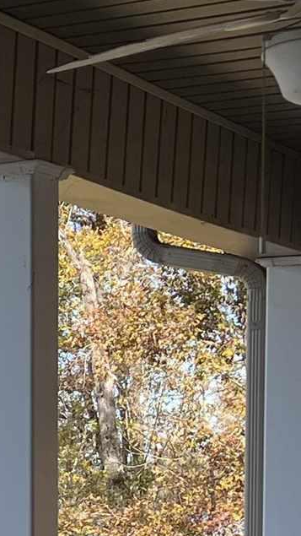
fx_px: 1945
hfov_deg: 8.3
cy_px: 579
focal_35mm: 137
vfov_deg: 15.3
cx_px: -346
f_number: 1.5
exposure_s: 1/2353
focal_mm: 5.7
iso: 50
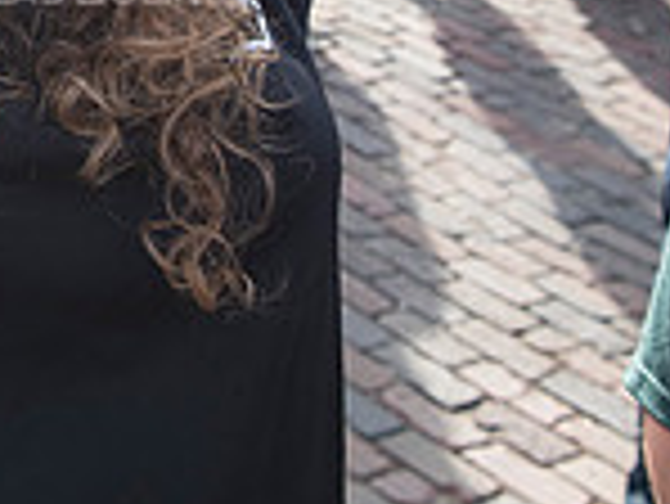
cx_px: 13
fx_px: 1743
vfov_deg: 15.4
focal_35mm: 90
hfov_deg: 21.1
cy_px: -209
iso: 250
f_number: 4.5
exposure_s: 1/400
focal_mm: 24
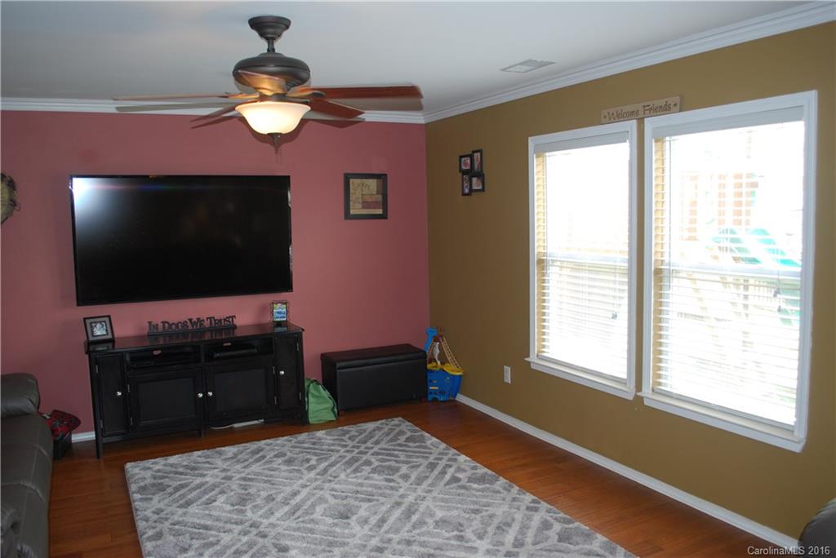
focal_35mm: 27
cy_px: 279
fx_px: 627
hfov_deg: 67.4
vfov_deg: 48.0
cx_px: 418
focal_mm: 18
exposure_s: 1/60
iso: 200
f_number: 3.8
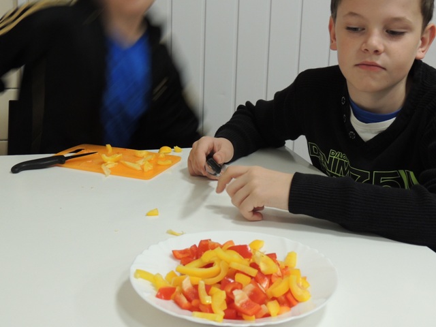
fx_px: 592
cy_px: 164
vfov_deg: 30.9
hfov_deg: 40.4
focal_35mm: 47
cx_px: 218
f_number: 3.5
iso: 400
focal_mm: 8.3
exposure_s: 1/15
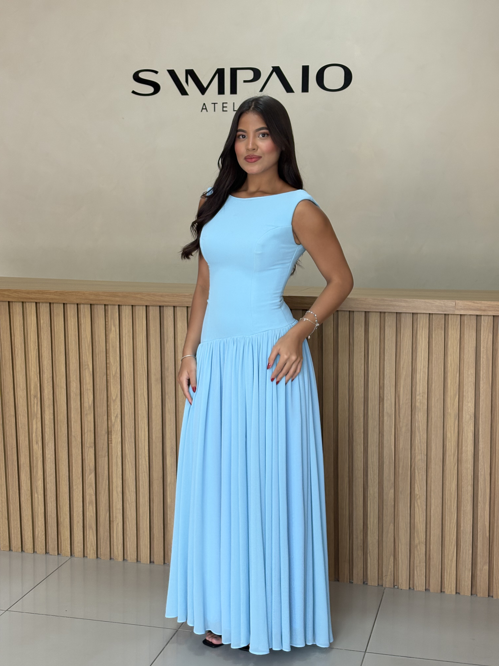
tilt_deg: -6.9
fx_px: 999
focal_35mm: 52
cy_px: 333
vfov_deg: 36.8
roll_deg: -0.5
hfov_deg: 28.0
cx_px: 250
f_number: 1.6
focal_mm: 5.96
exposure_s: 1/127
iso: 80
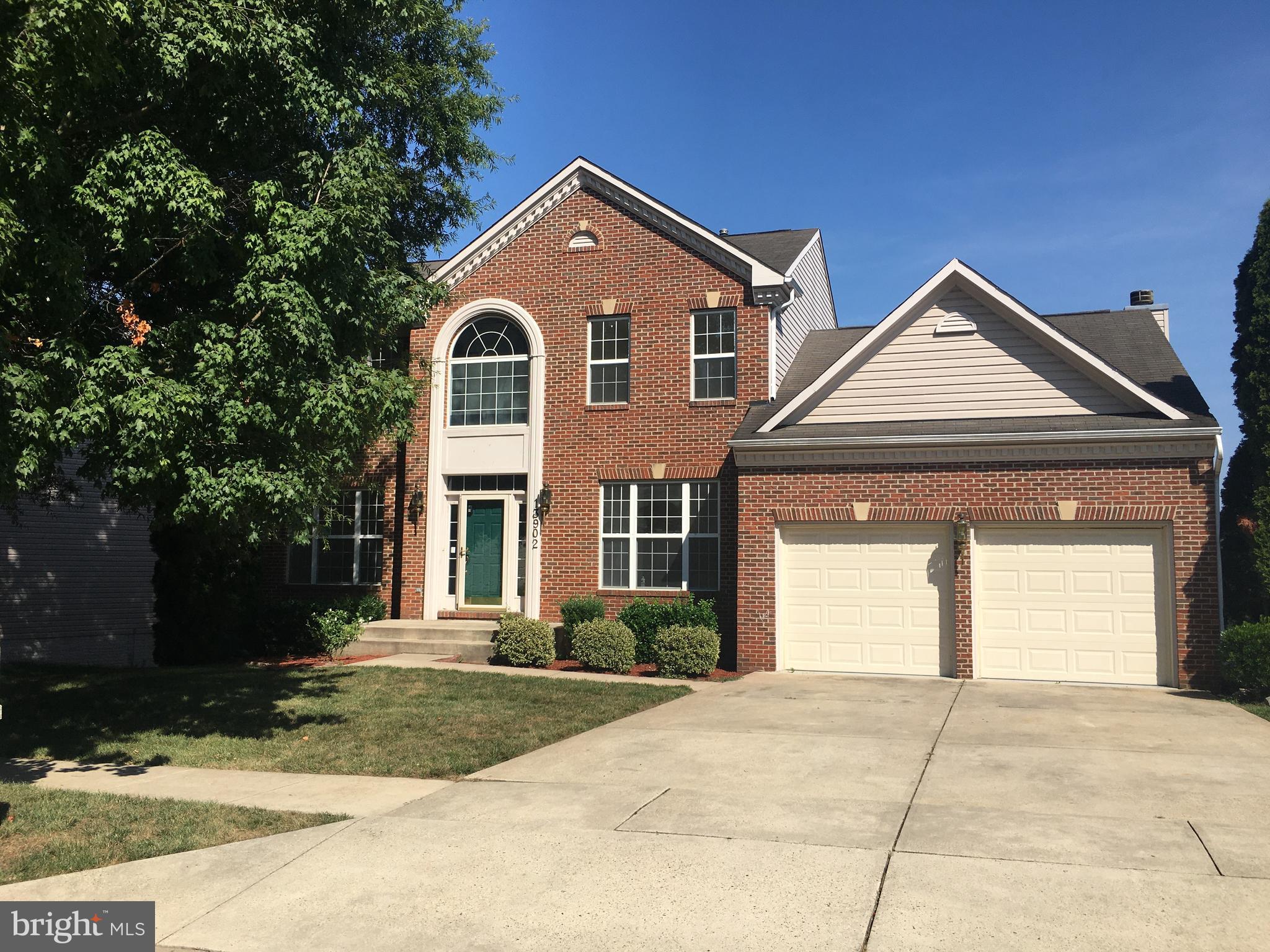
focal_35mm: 29
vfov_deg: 48.2
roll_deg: -0.4
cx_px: 635
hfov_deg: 61.7
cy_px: 476
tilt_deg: +5.6
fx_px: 1064
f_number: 2.2
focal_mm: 4.15
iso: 25
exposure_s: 1/2198
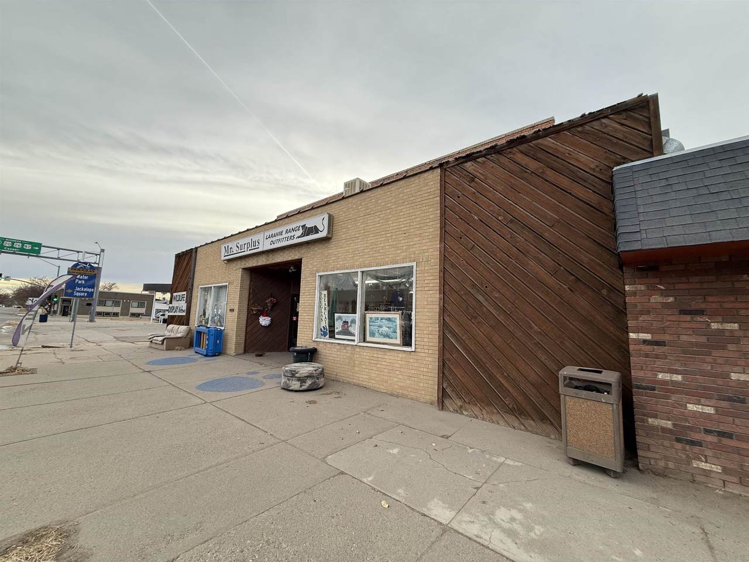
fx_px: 303
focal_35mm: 14
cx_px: 374
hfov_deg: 102.1
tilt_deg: +7.8
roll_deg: -2.1
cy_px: 281
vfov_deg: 85.7
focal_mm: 2.22
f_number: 2.2
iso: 64
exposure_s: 1/490
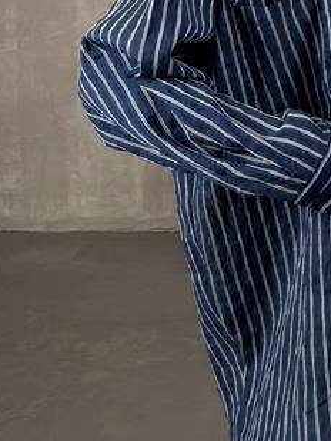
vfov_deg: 24.6
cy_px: -63
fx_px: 930
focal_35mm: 73
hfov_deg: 18.3
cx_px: 470
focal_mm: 6.76
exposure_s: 1/121
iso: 125
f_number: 1.78
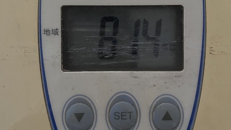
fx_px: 233
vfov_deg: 31.0
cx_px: 115
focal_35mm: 38
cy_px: 45
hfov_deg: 52.8
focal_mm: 4.25
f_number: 1.8
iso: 800
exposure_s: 1/25
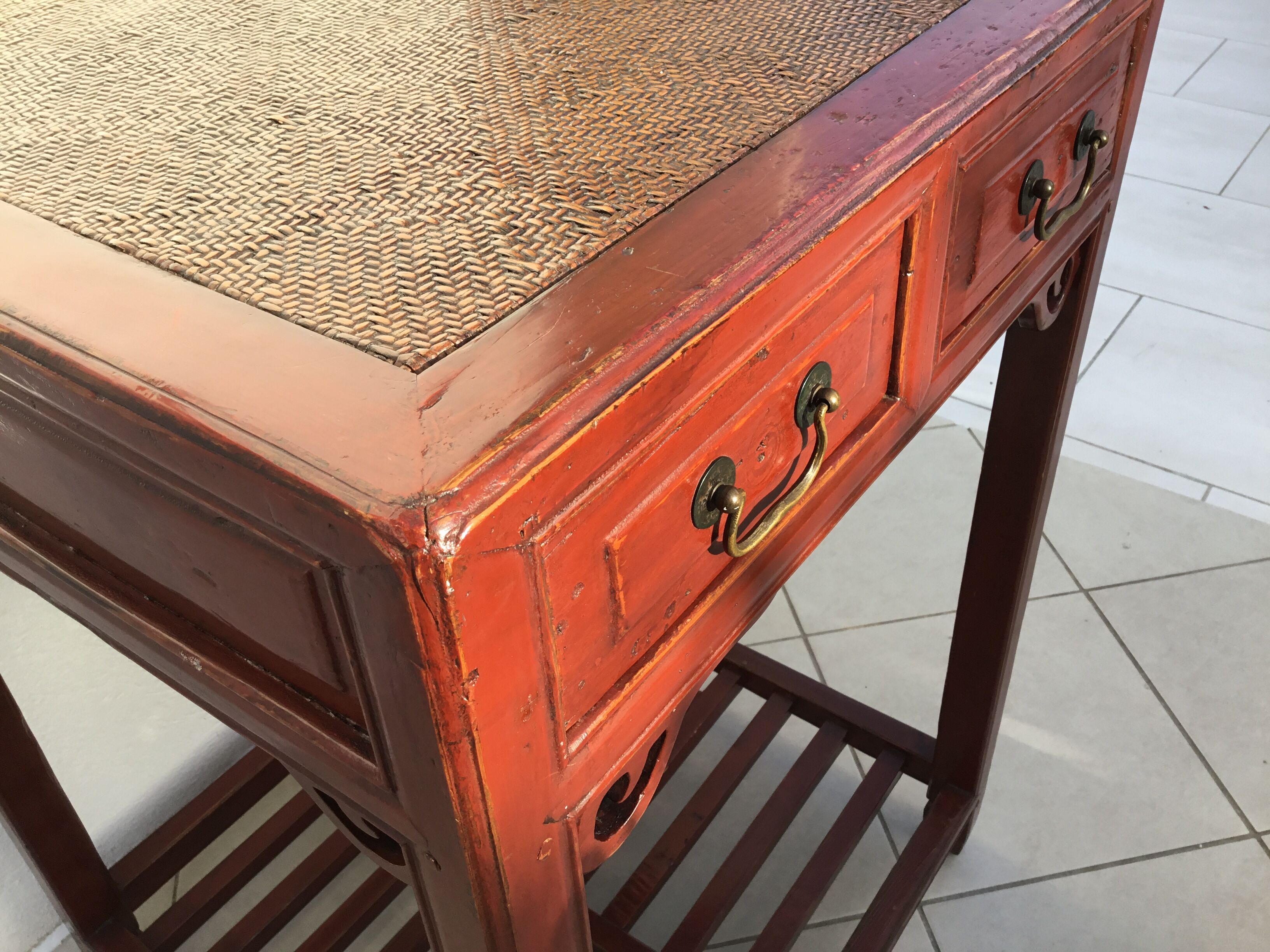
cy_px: 476
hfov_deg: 58.4
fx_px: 1137
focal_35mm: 31
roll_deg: +1.1
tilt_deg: -40.8
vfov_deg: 45.4
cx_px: 635
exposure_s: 1/266
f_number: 2.4
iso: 25
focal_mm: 3.3
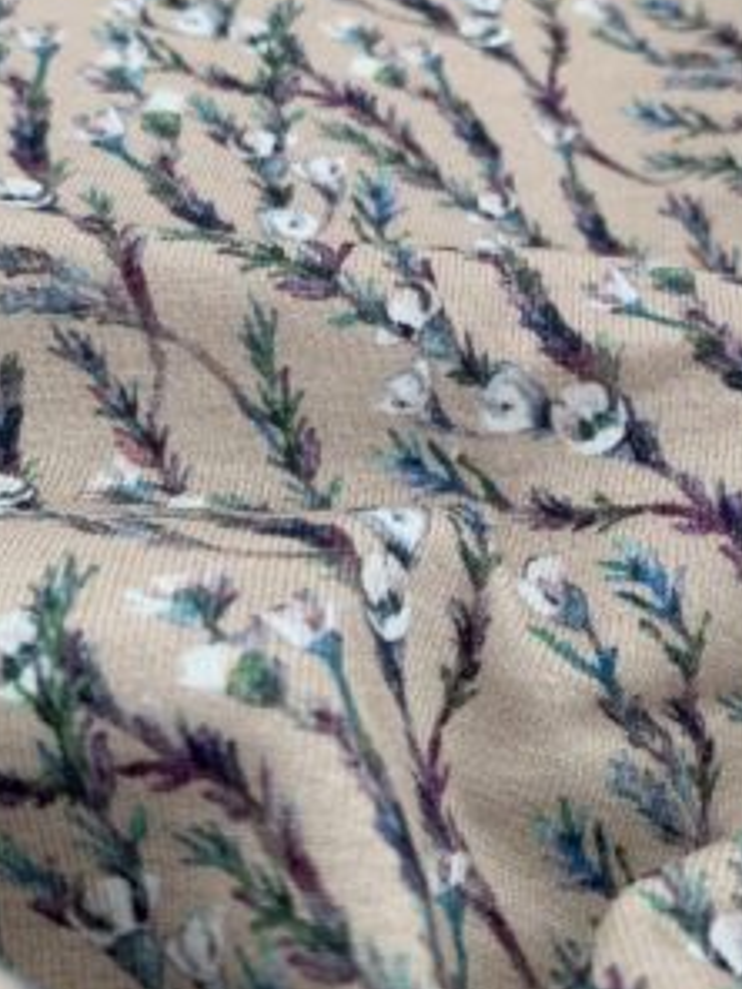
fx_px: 1286
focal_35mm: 45
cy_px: 321
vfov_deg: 41.5
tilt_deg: -48.1
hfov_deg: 32.0
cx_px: 465
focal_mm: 4.25
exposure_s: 1/81
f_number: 1.8
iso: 100
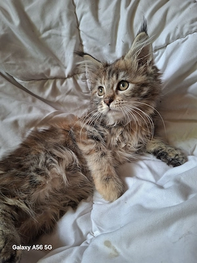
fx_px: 175
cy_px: 132
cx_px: 98
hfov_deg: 58.9
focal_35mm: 23
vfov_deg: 73.9
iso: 250
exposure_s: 1/50
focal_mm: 5.54
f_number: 1.8
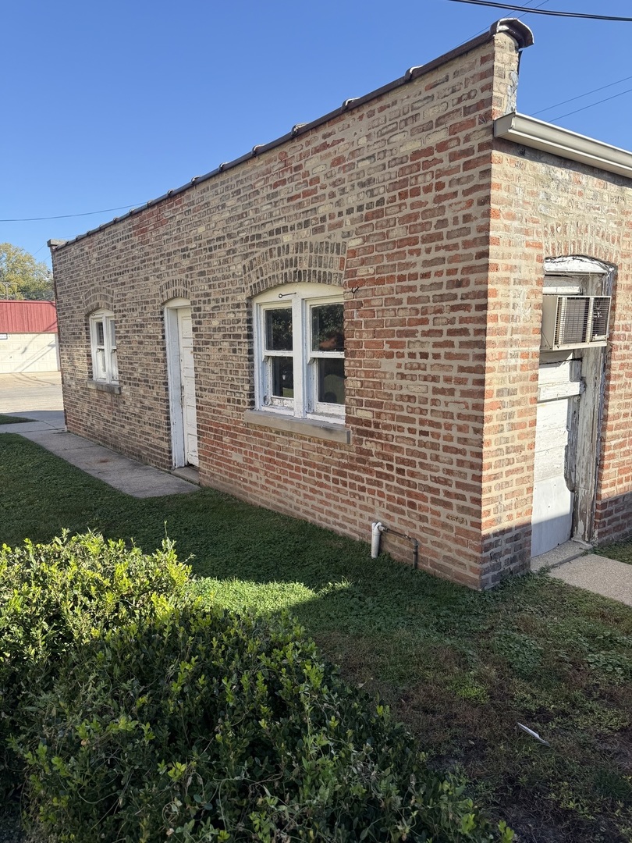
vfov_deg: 71.6
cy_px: 422
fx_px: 584
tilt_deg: -7.5
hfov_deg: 56.8
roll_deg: +0.9
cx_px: 316
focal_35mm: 24
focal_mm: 6.76
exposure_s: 1/1812
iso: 80
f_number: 1.78
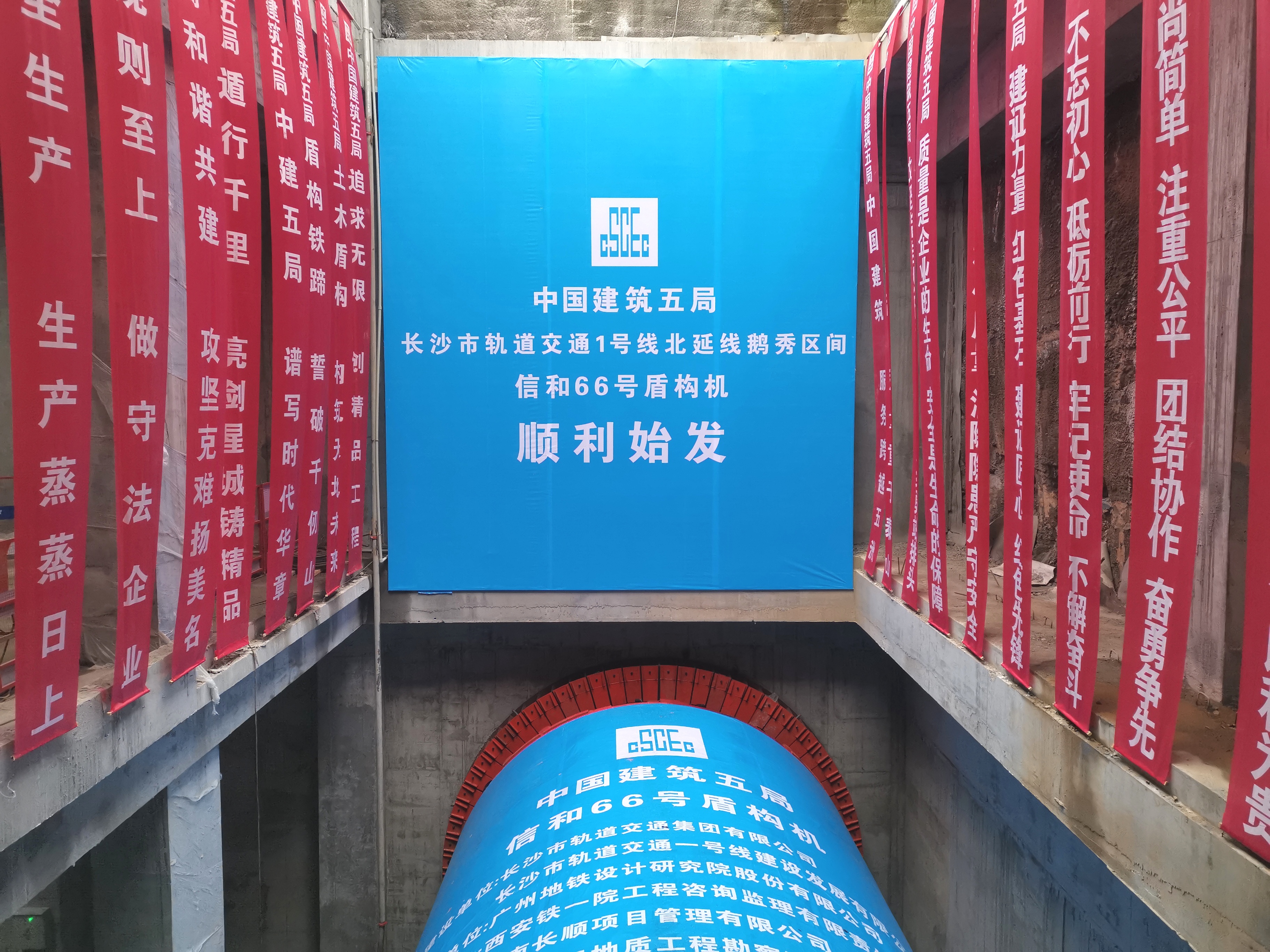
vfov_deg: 51.4
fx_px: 991
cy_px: 476
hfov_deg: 65.3
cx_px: 635
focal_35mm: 27
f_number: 1.8
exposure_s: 1/100
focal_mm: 5.58
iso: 250
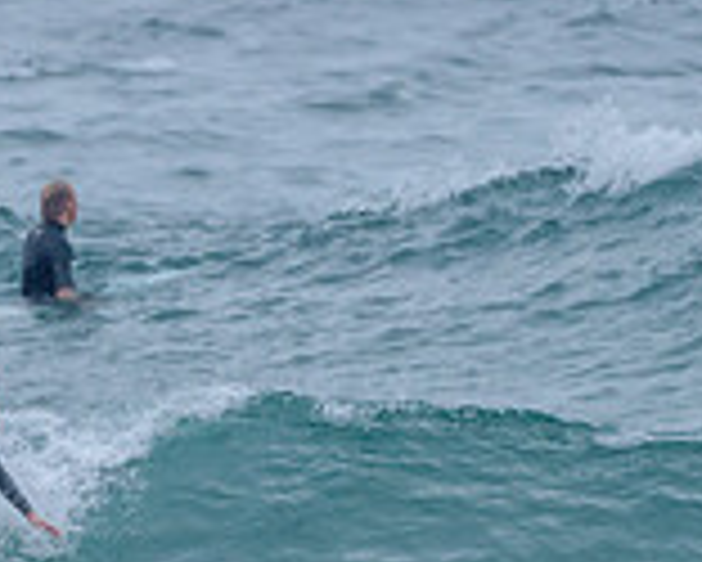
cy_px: 537
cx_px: -14
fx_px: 44552
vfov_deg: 0.7
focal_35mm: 2143
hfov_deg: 0.9
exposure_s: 1/2000
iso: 1400
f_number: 5.6
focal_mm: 500
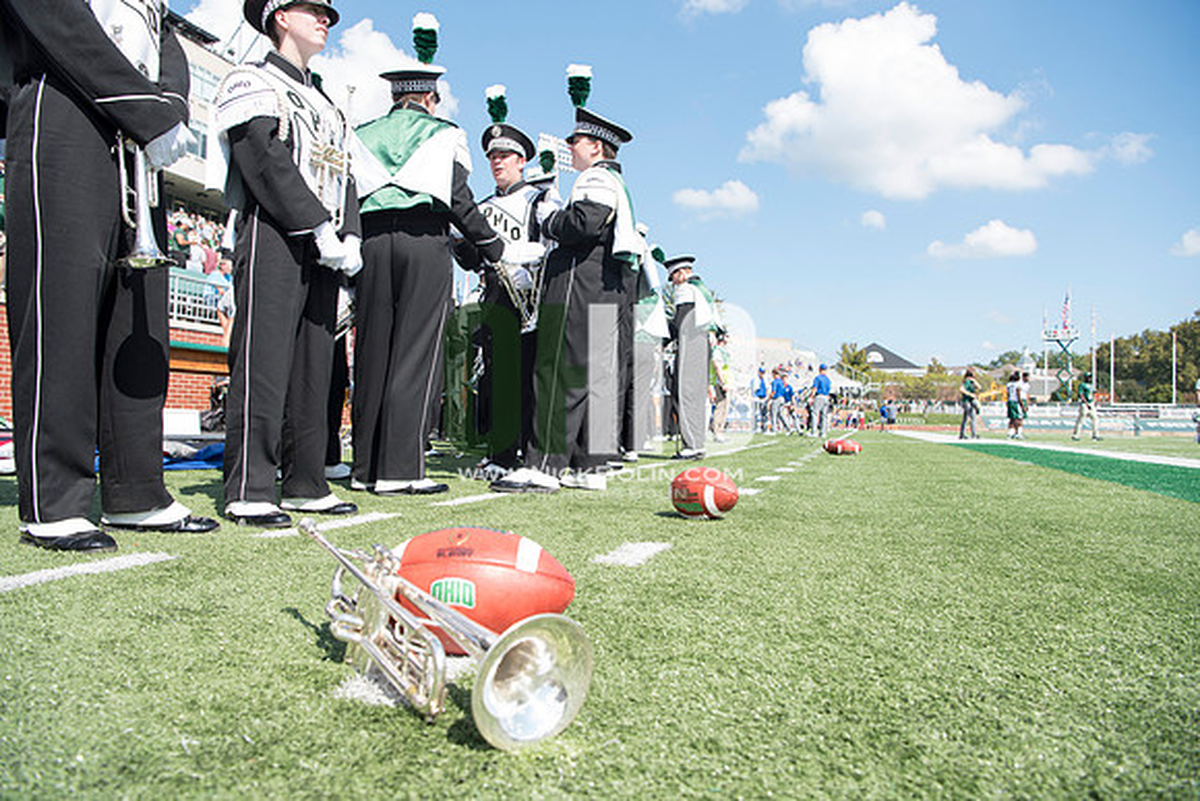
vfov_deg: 53.2
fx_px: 800
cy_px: 400
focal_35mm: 24
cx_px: 600
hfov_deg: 73.7
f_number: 5.6
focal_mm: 24
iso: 200
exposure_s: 1/500
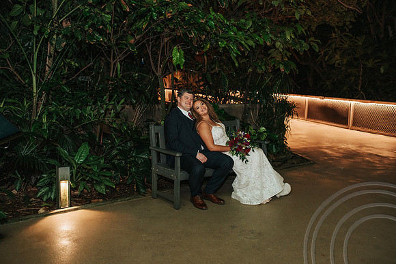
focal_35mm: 35
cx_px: 198
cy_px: 132
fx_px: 390
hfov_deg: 53.9
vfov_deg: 37.4
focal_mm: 35
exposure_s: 1/200
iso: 1000
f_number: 2.8
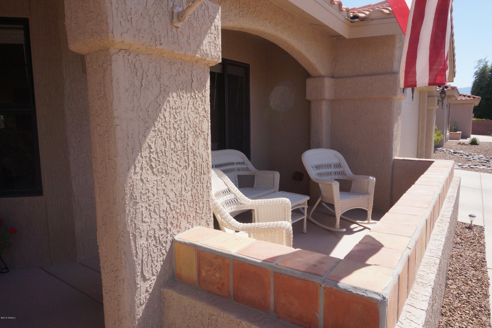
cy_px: 164
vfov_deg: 53.1
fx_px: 328
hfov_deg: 73.8
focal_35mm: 24
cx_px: 246
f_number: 11
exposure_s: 1/640
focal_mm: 16
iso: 800
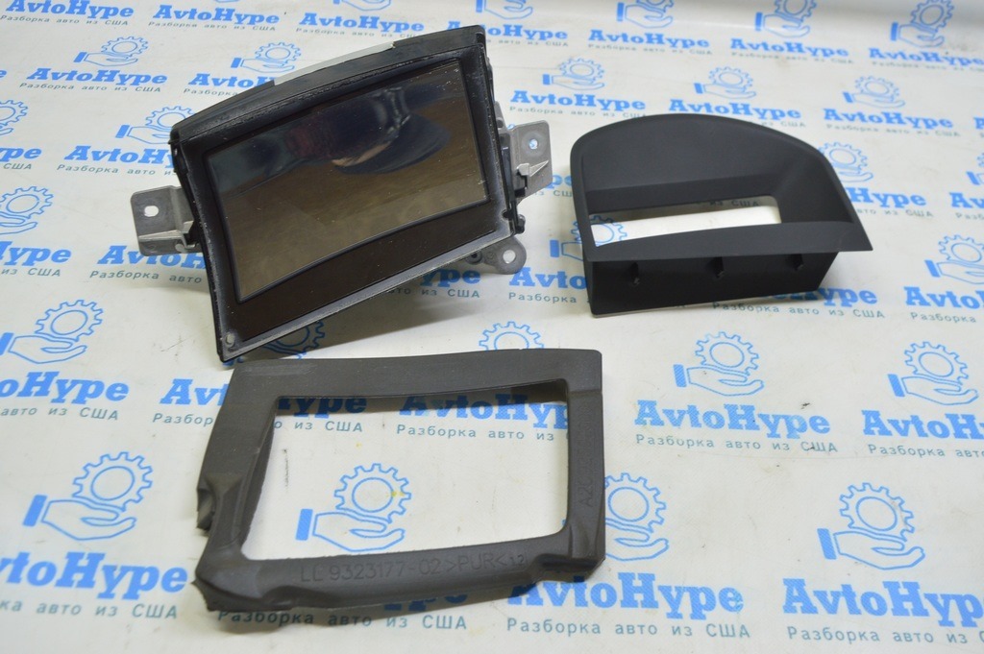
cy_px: 327
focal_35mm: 33
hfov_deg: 57.3
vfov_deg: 39.9
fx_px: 901
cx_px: 492
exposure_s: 1/20
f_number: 5.6
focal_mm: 22
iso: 400
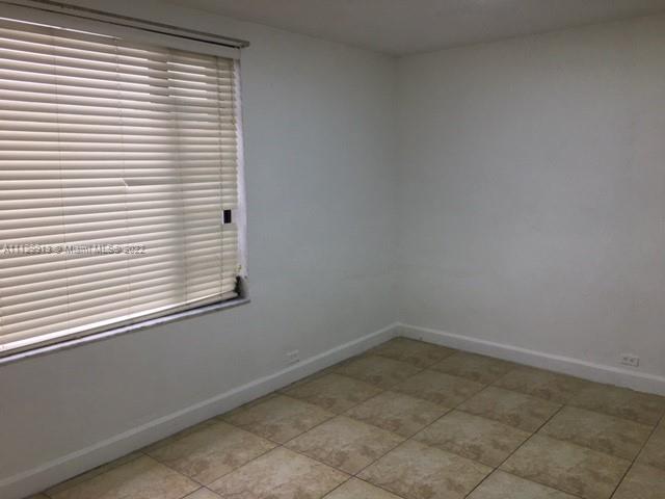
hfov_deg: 61.7
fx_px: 557
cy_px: 250
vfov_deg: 48.2
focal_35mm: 29
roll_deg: +0.7
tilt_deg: -6.1
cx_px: 332
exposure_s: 1/33
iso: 25
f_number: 2.2
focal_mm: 4.15
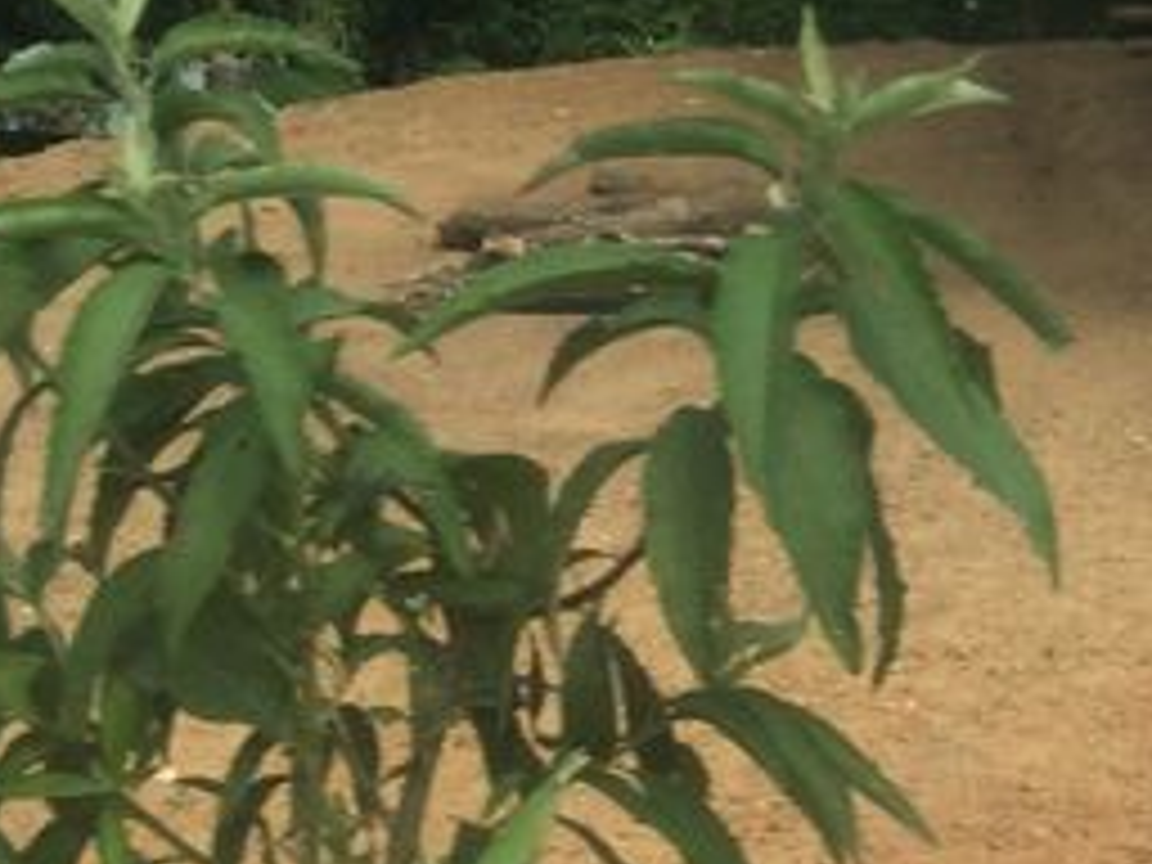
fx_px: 3860
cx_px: 1737
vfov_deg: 12.1
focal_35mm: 116
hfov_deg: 15.6
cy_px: -482
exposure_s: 1/1520
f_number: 2.2
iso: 32
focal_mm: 4.15
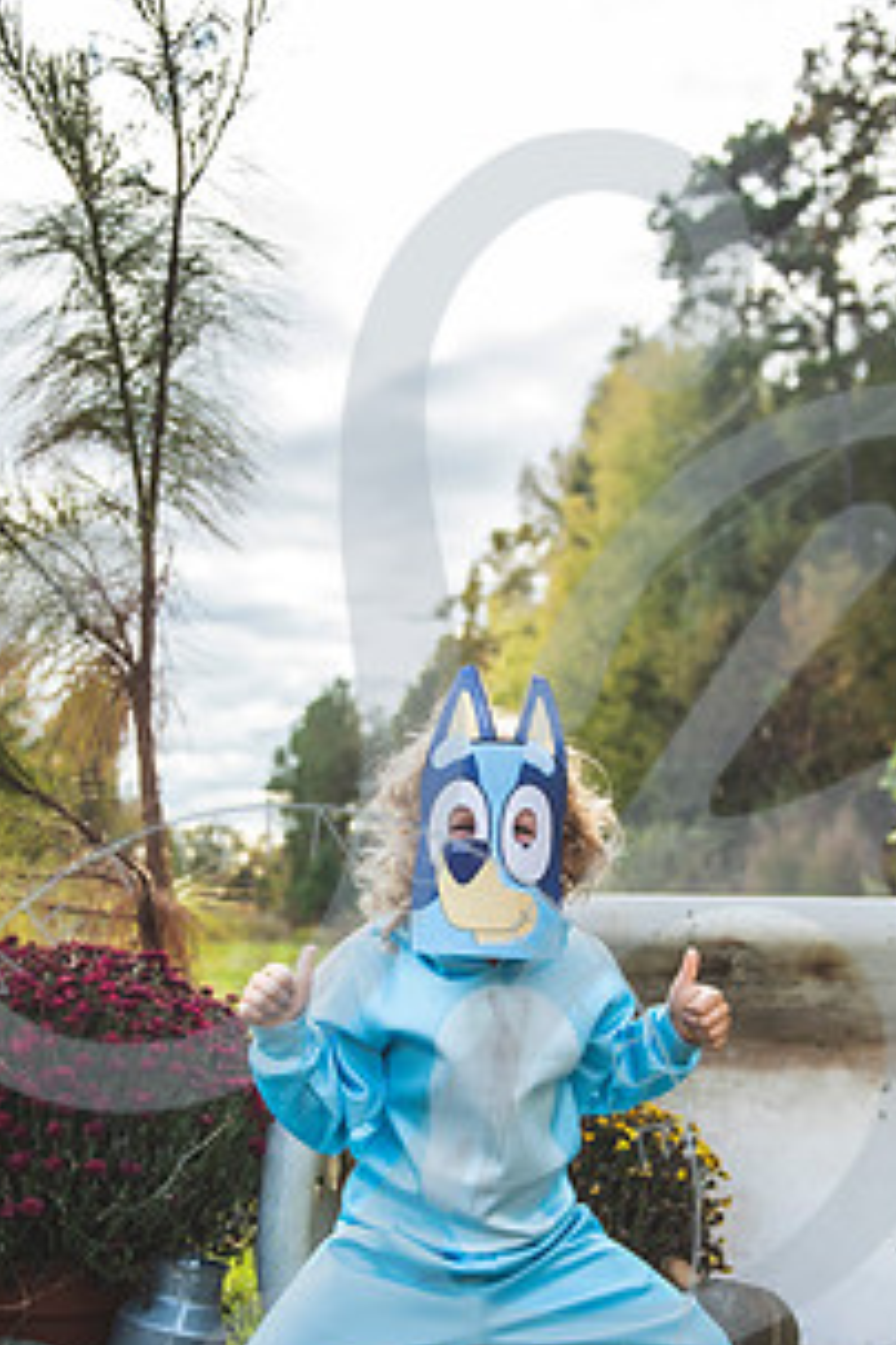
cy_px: 879
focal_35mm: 43
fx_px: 1605
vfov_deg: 44.9
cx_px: 488
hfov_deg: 31.2
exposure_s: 1/1600
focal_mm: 29
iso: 320
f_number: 2.8
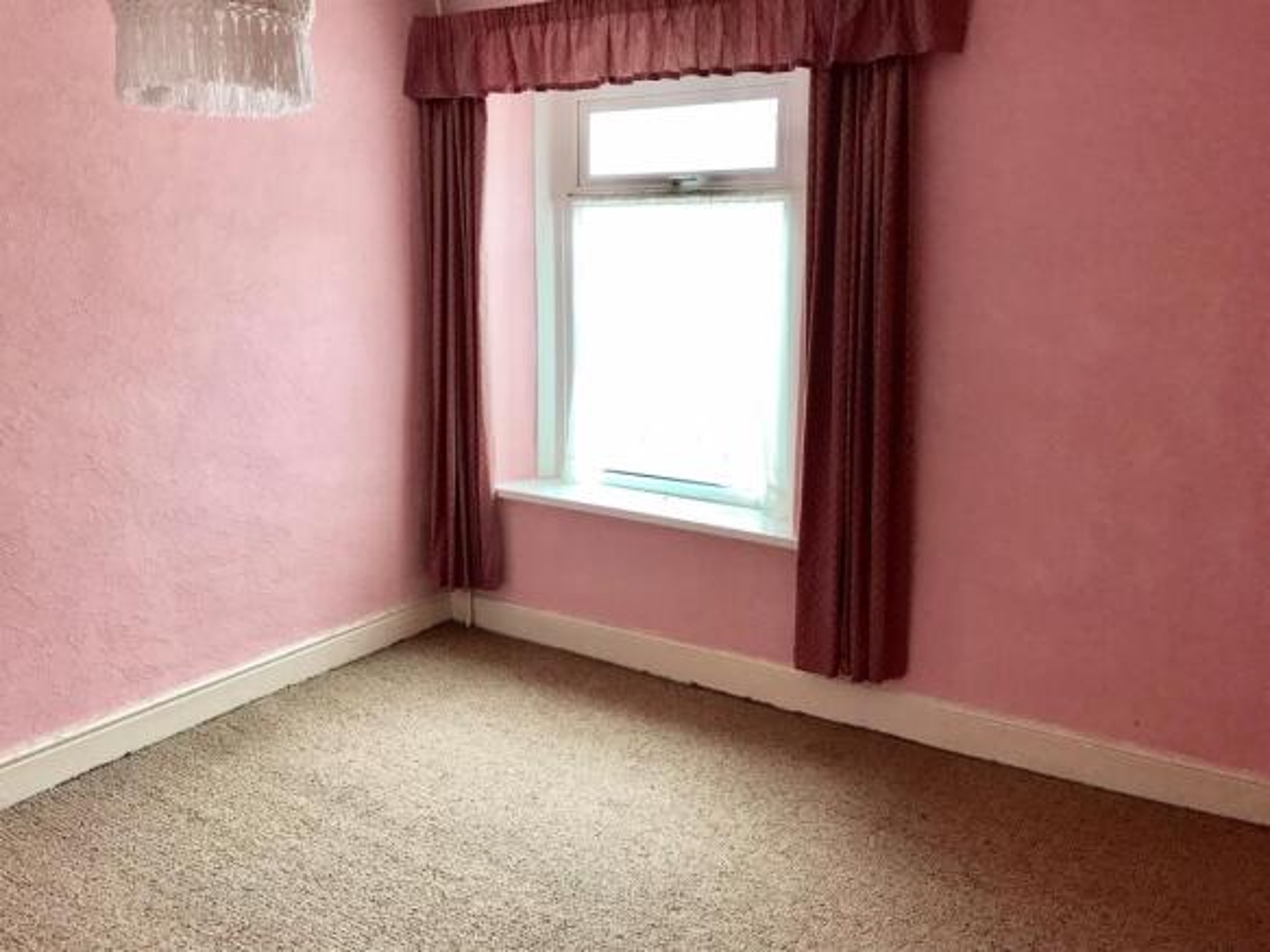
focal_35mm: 28
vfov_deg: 49.7
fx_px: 1027
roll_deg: -0.3
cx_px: 635
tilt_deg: -10.1
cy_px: 476
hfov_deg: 63.5
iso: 25
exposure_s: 1/33
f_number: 1.8
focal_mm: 3.99
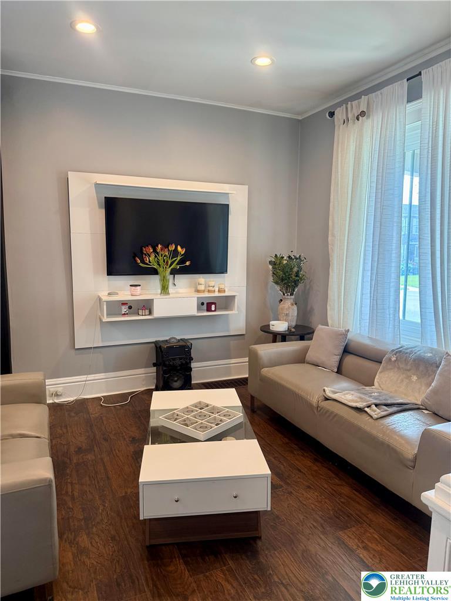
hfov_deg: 56.8
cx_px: 226
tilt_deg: -6.4
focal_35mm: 24
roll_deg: -1.1
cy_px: 300
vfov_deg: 71.6
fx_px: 417
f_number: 1.78
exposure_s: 1/120
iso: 200
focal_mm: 6.76
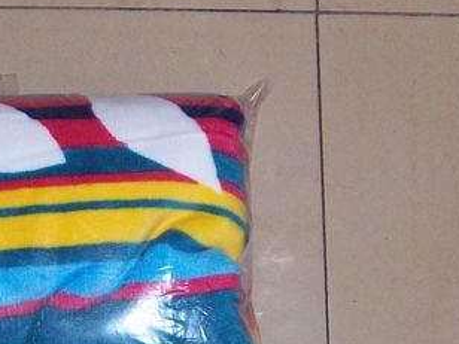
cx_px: 101
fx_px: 1207
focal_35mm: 91
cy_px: 250
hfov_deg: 21.3
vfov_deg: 16.2
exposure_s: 1/64
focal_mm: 5.1
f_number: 3.5
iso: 160
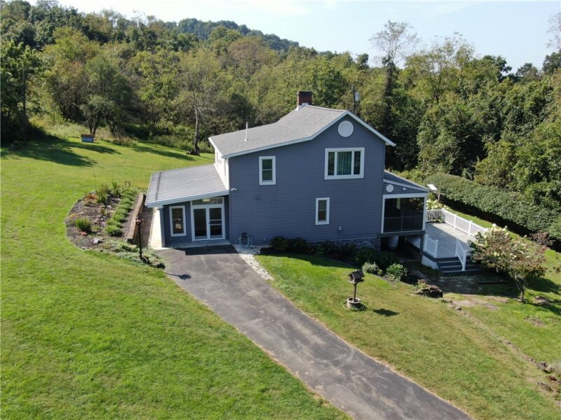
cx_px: 280
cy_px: 210
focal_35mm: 32
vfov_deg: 44.2
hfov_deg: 56.8
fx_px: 519
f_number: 3.1
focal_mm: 5.45
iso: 100
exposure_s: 1/500
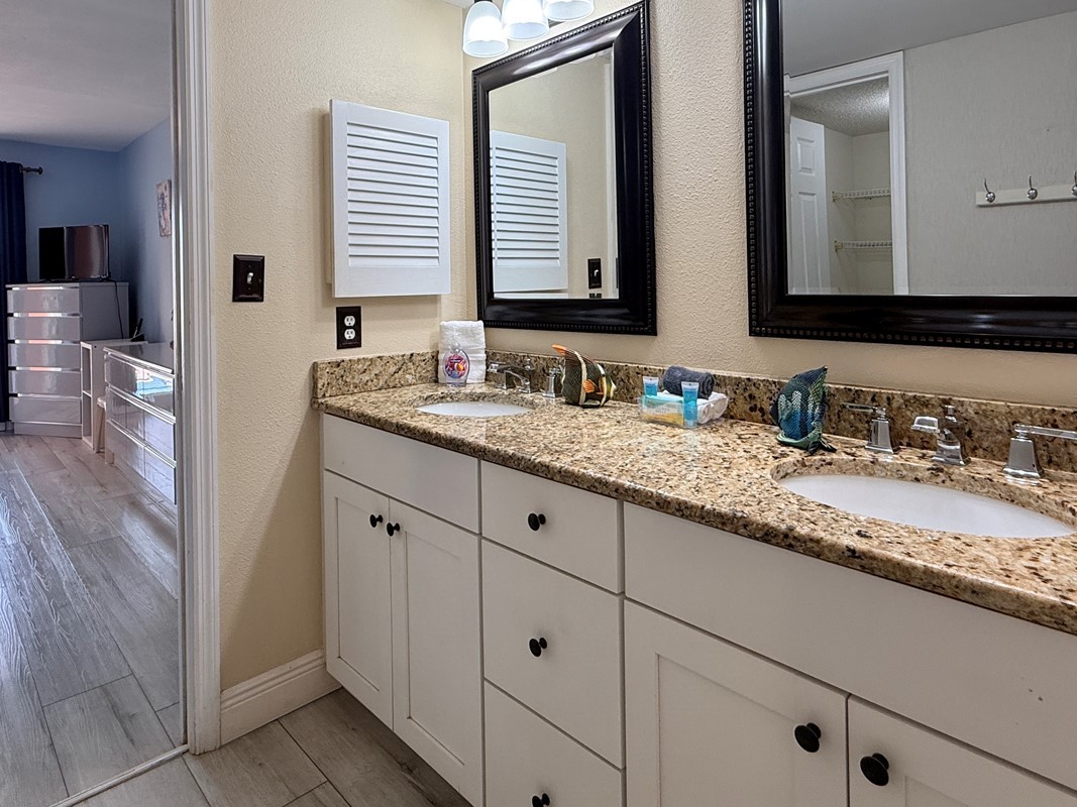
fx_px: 653
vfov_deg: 62.2
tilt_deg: +0.0
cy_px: 283
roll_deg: +1.0
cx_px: 517
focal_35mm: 21
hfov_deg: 79.0
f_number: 2.2
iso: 100
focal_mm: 2.22
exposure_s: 1/120
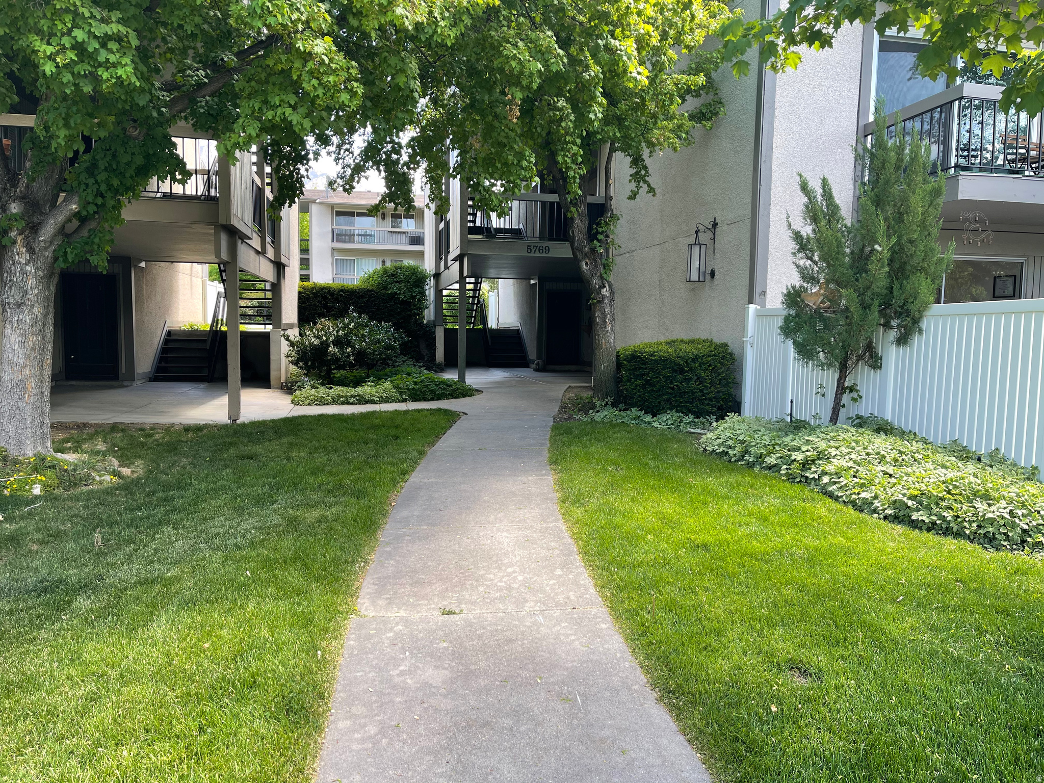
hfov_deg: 67.3
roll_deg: -1.3
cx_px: 522
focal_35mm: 26
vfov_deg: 53.1
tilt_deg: -6.1
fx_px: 784
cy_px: 392
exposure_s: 1/171
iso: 32
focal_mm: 5.1
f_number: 1.6
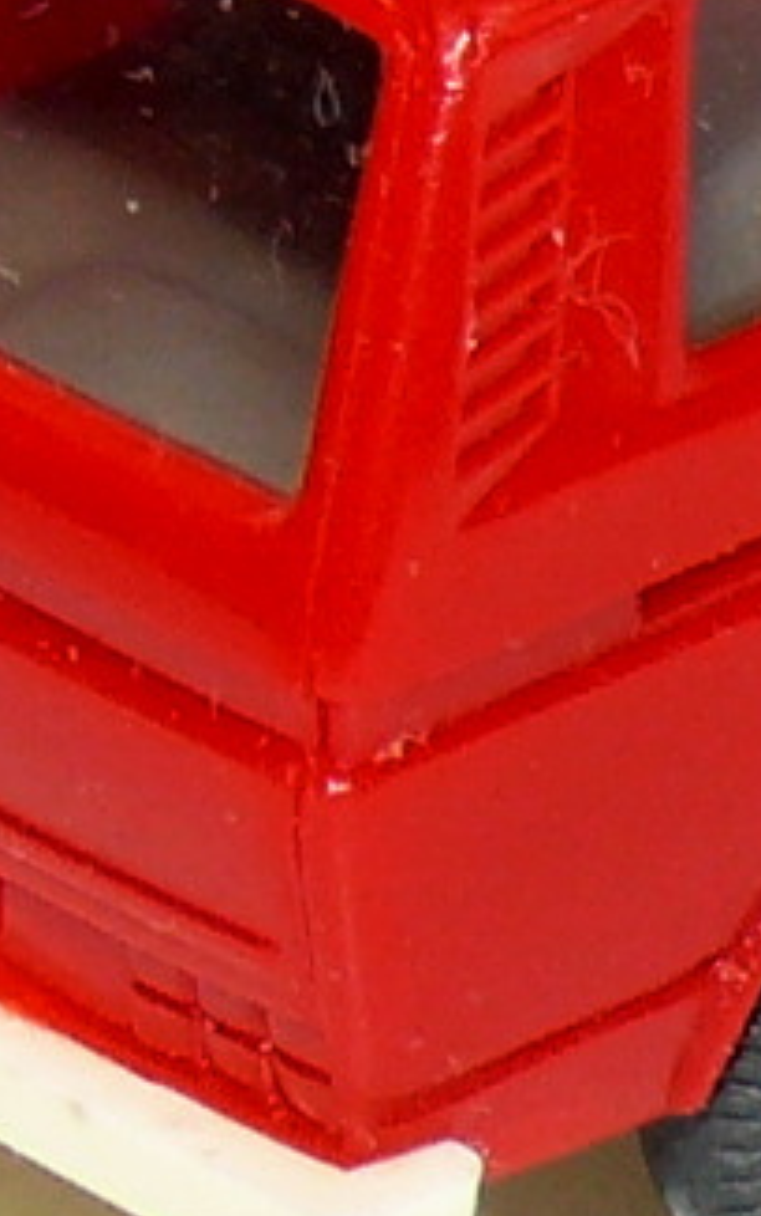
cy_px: -317
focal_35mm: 703
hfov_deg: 1.9
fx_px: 23307
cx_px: 1246
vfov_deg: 3.0
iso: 100
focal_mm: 16.1
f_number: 4
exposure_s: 1/30
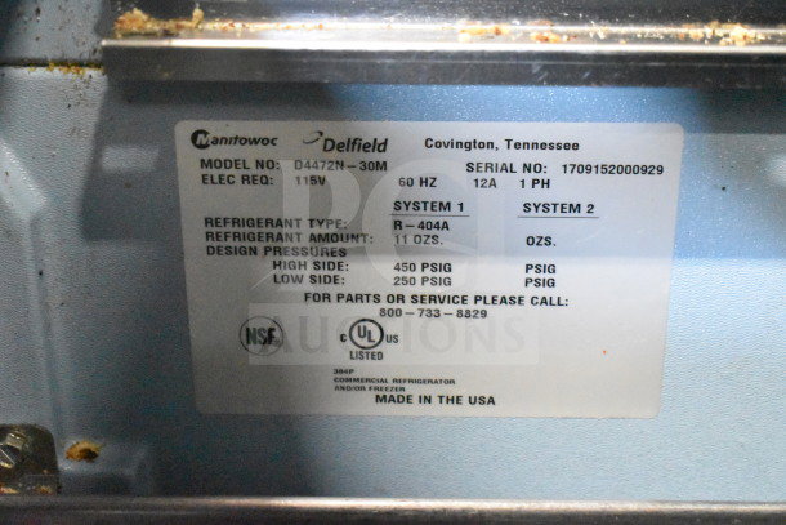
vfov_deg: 22.6
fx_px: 1310
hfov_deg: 33.4
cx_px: 393
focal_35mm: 60
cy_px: 262
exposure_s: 1/50
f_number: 4.8
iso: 25600
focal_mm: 40
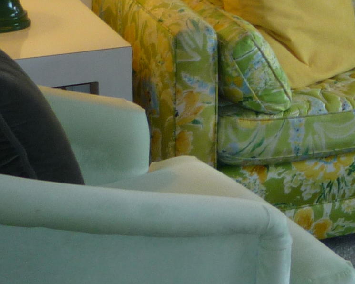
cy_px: -59
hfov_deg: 15.2
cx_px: 585
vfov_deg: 13.2
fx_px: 1198
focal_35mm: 114
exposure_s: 1/30
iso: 100
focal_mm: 5.2
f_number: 3.3
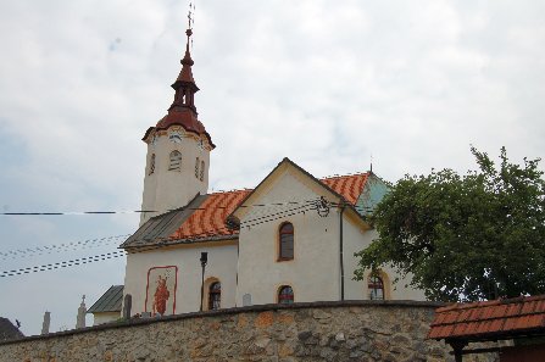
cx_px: 272
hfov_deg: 49.6
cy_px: 181
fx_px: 590
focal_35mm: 39
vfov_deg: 34.1
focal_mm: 26
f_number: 9
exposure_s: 1/320
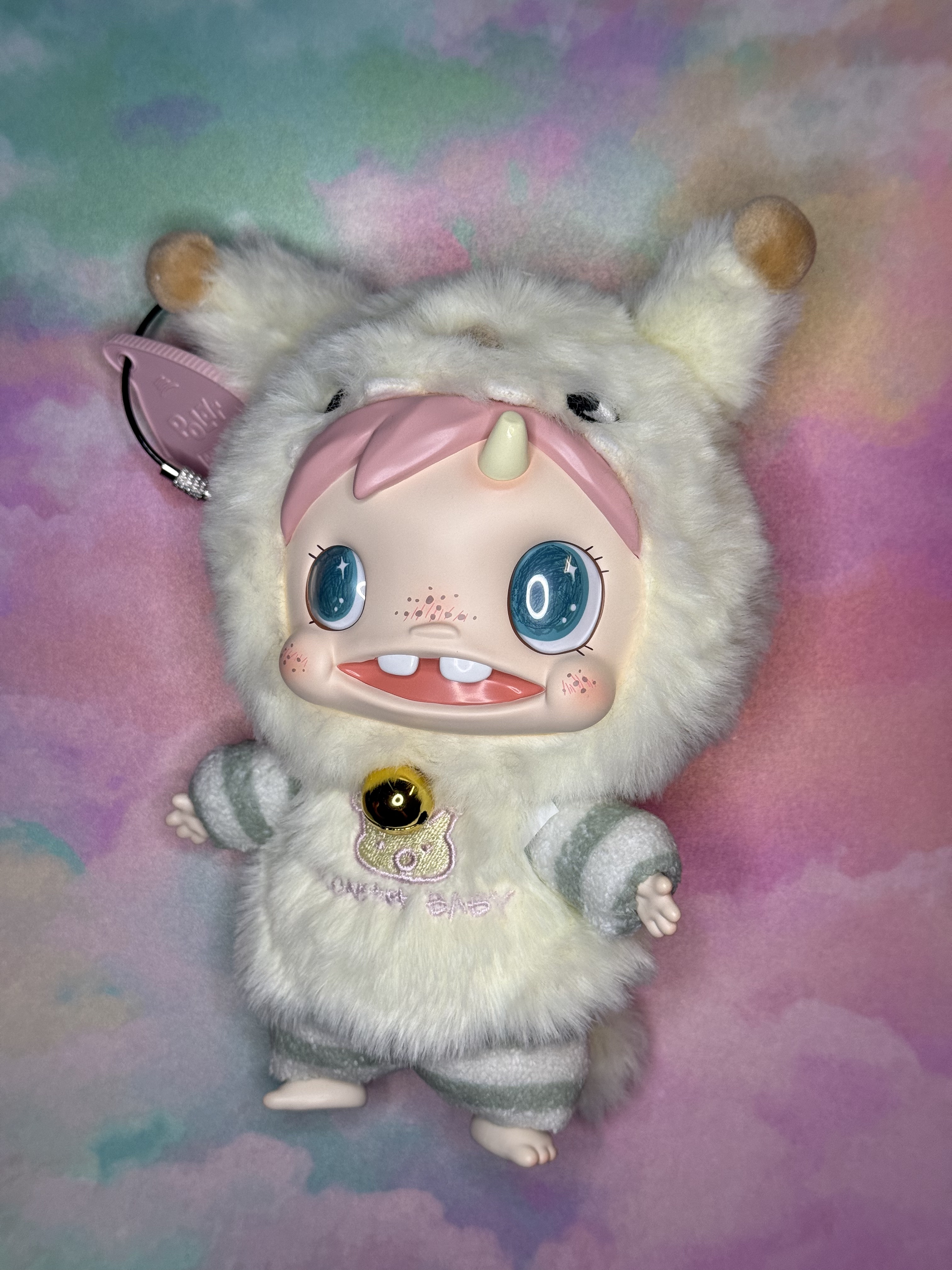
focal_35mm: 48
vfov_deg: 39.7
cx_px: 476
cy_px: 635
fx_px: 1760
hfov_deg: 30.3
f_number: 1.78
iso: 64
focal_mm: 6.76
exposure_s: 1/490
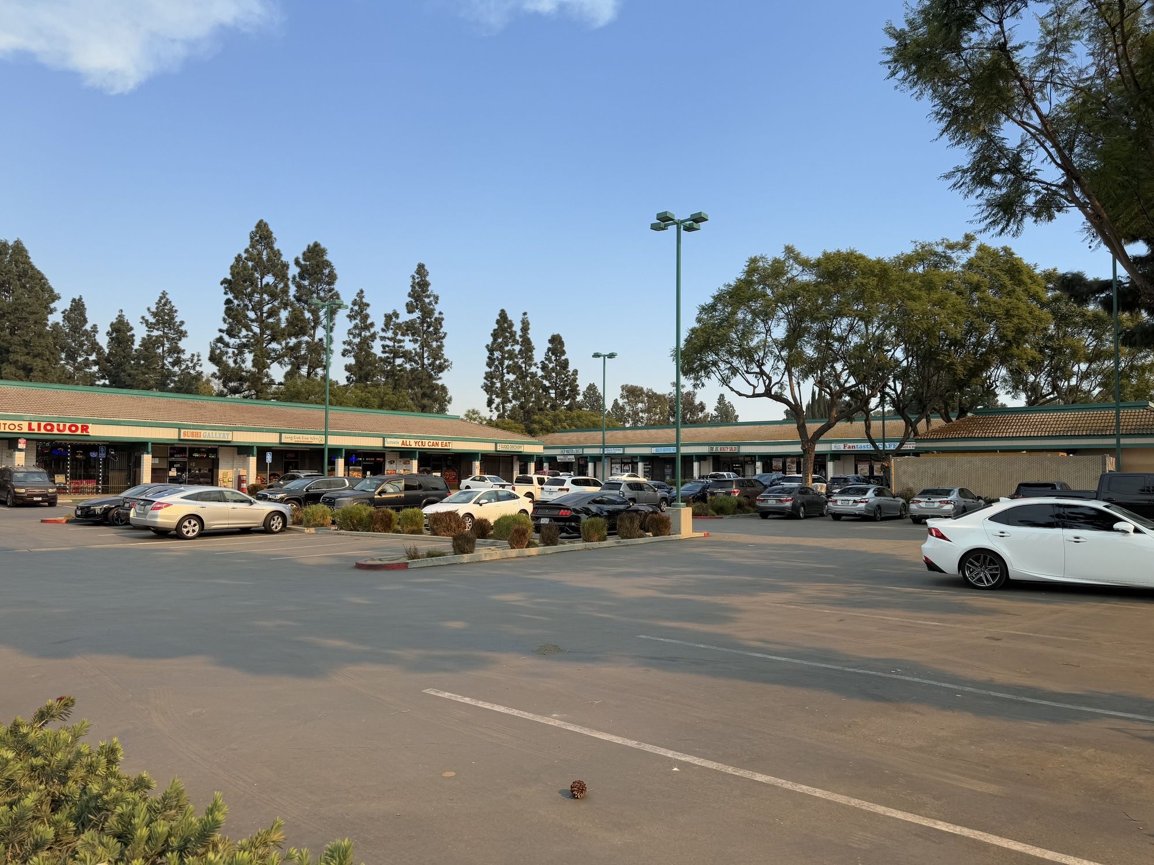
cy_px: 432
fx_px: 800
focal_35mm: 24
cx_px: 577
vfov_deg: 56.8
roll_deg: +0.8
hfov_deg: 71.6
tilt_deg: +3.8
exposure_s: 1/2801
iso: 80
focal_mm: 6.76
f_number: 1.78
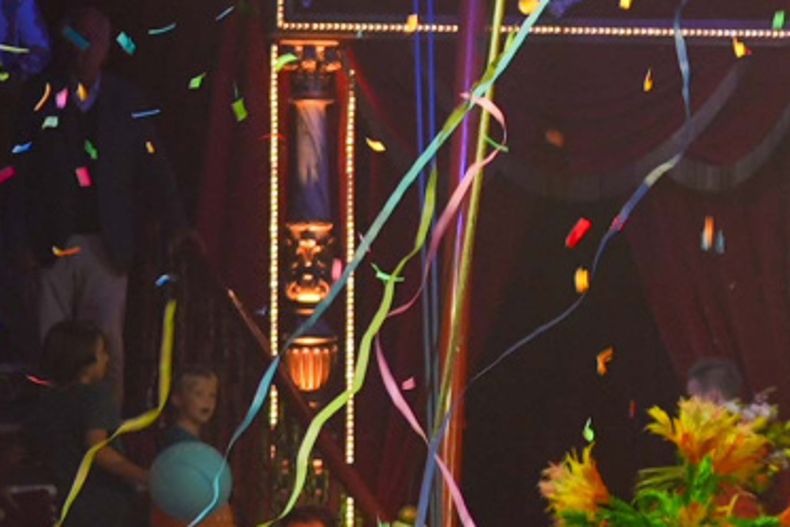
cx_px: 1274
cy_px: 78
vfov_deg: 4.3
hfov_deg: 6.4
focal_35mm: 318
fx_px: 6981
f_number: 2.5
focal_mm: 44
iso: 250
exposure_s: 1/100
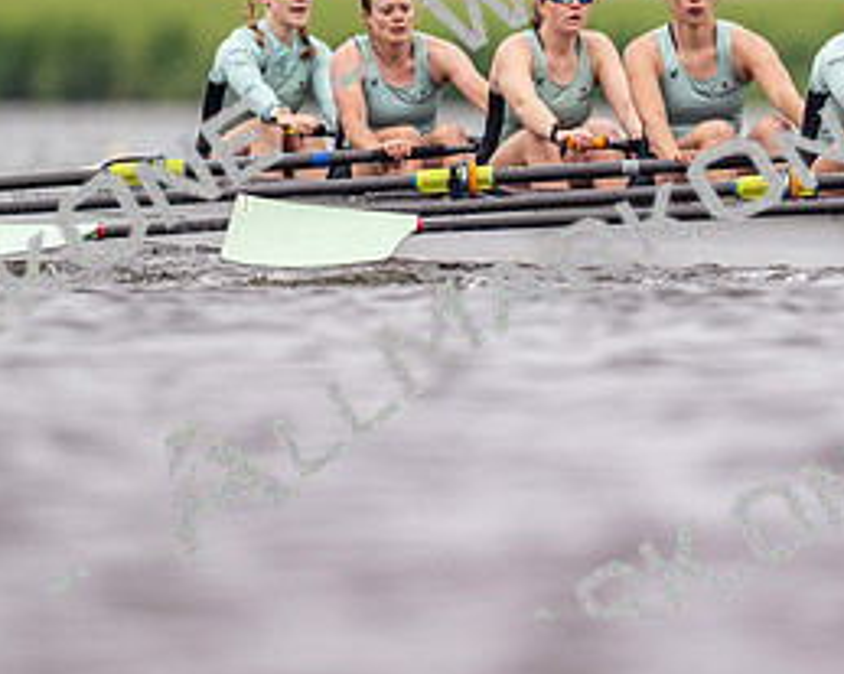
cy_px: 60
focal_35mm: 1262
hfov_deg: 1.5
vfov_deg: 1.2
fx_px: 31512
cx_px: 828
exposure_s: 1/2000
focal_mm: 600
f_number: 4
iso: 720
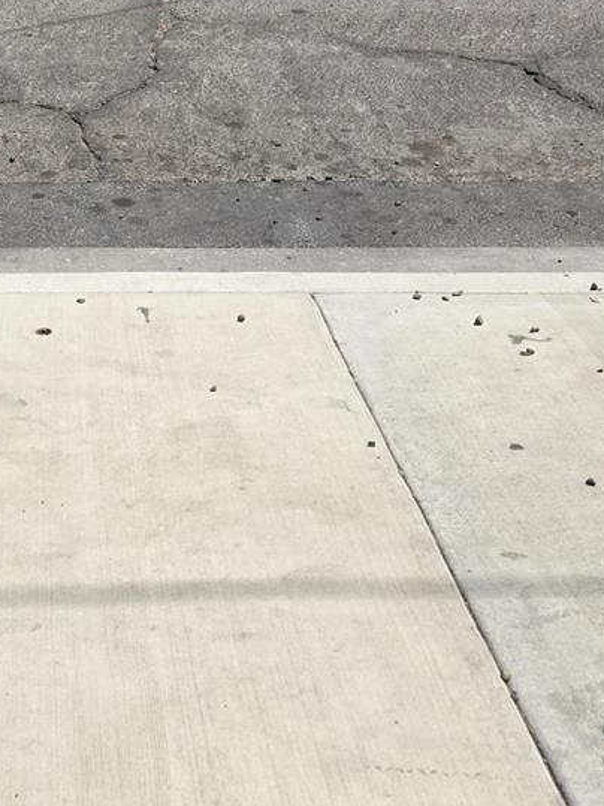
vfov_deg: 28.2
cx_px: 77
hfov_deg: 22.4
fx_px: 1490
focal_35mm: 64
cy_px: -21
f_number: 1.7
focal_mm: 6.3
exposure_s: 1/7944
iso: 64
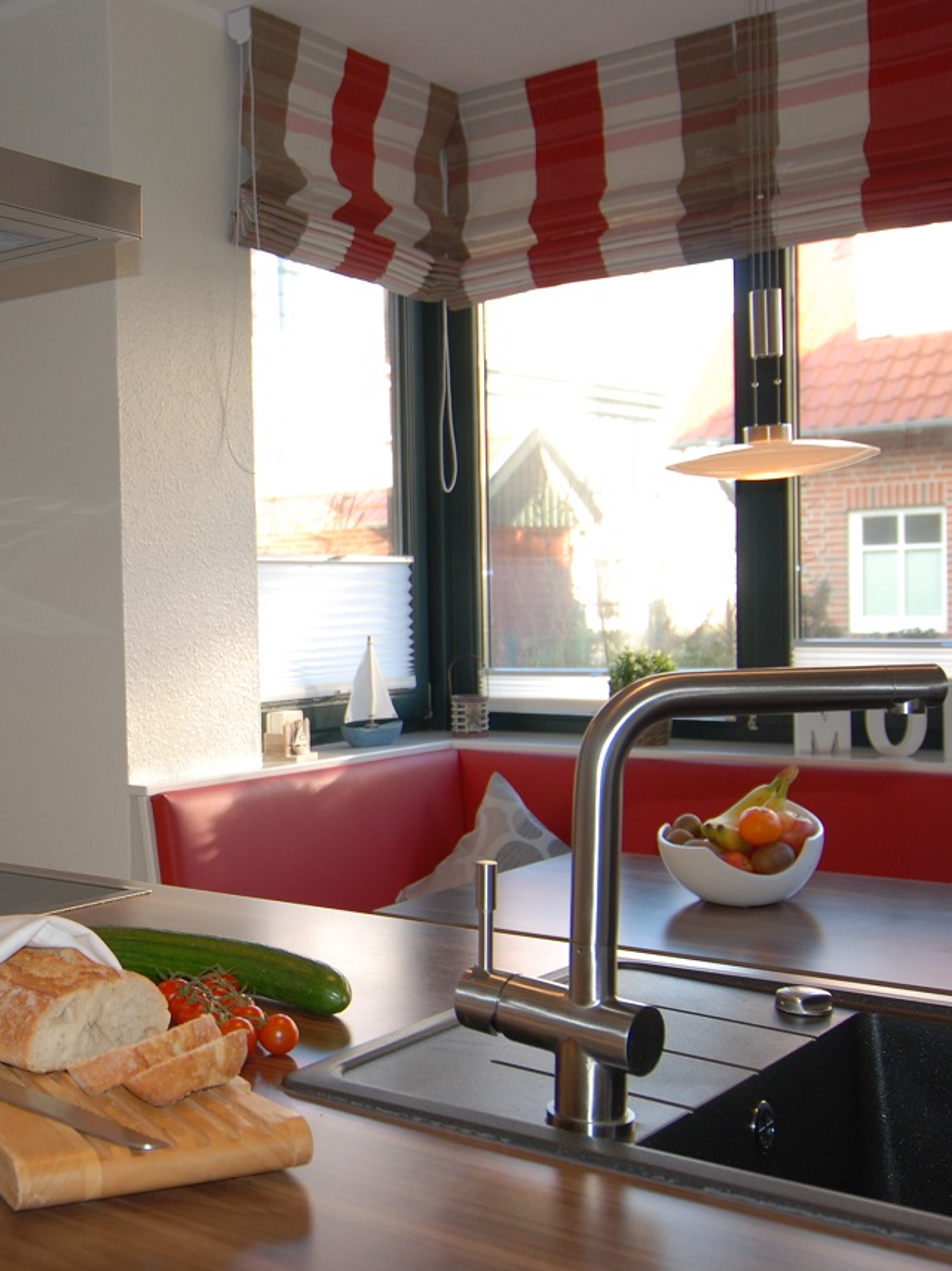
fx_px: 1531
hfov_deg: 32.4
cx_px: 48
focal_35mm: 42
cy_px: 642
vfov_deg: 45.1
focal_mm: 19
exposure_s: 1/60
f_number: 4
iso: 200
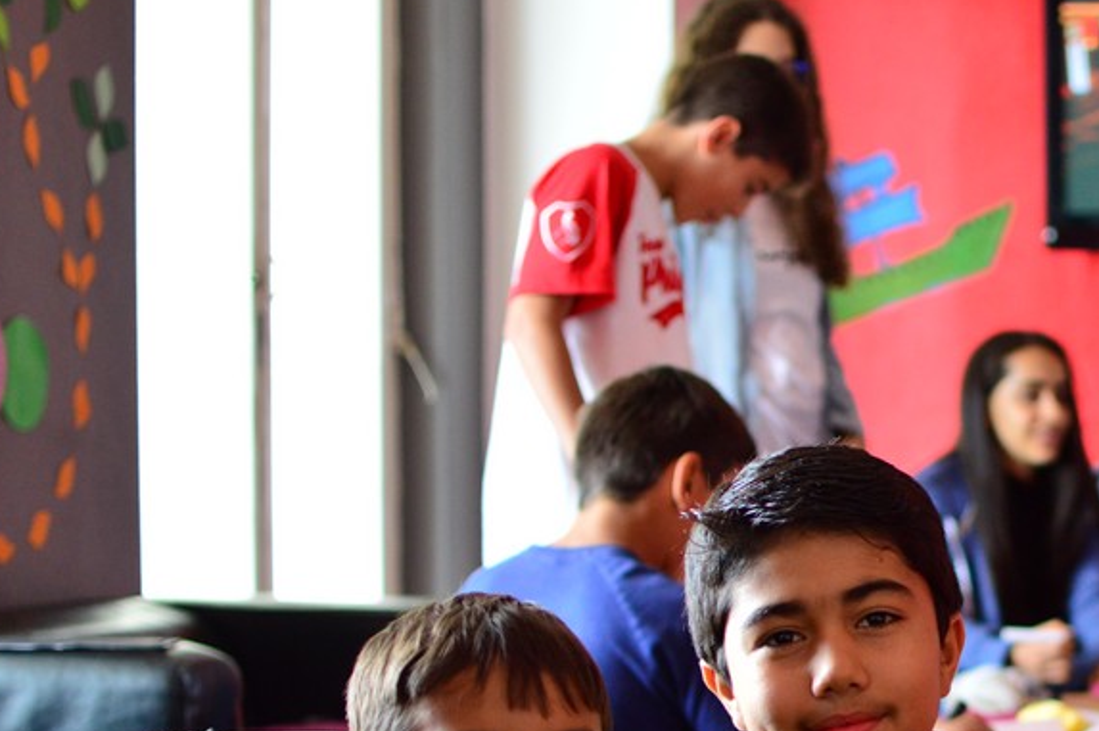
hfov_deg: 21.3
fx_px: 2864
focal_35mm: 94
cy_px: 644
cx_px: 953
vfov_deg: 14.4
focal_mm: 35
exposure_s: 1/125
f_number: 1.8
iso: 800
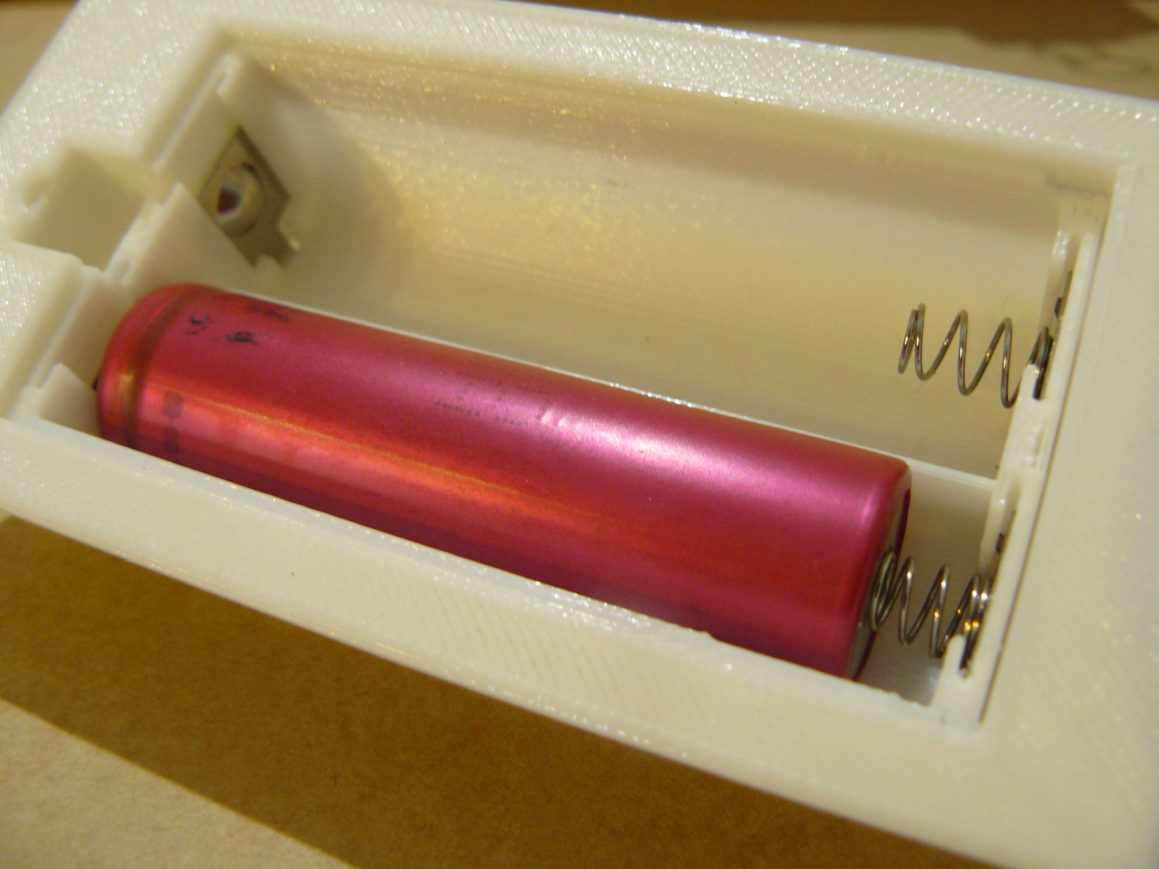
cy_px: 434
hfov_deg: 51.4
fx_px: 1205
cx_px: 580
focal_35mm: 36
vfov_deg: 39.7
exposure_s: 1/8
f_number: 2.8
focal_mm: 6
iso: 200
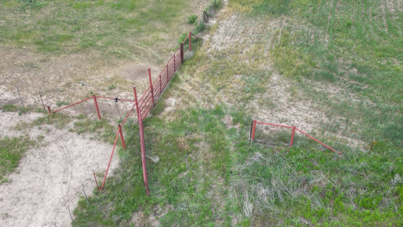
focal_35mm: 40
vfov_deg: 28.9
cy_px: 189
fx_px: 427
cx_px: 208
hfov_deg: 50.5
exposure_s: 1/1250
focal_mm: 6.72
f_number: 1.7
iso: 100
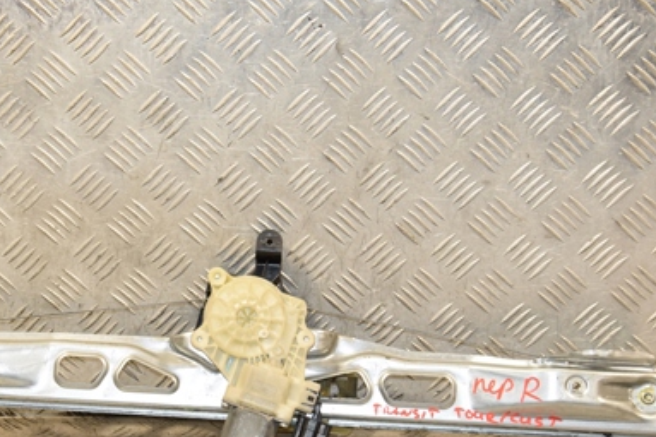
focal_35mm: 88
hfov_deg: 23.1
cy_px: 274
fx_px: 1600
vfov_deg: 15.5
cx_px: 250
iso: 800
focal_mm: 35
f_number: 6.3
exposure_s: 1/200
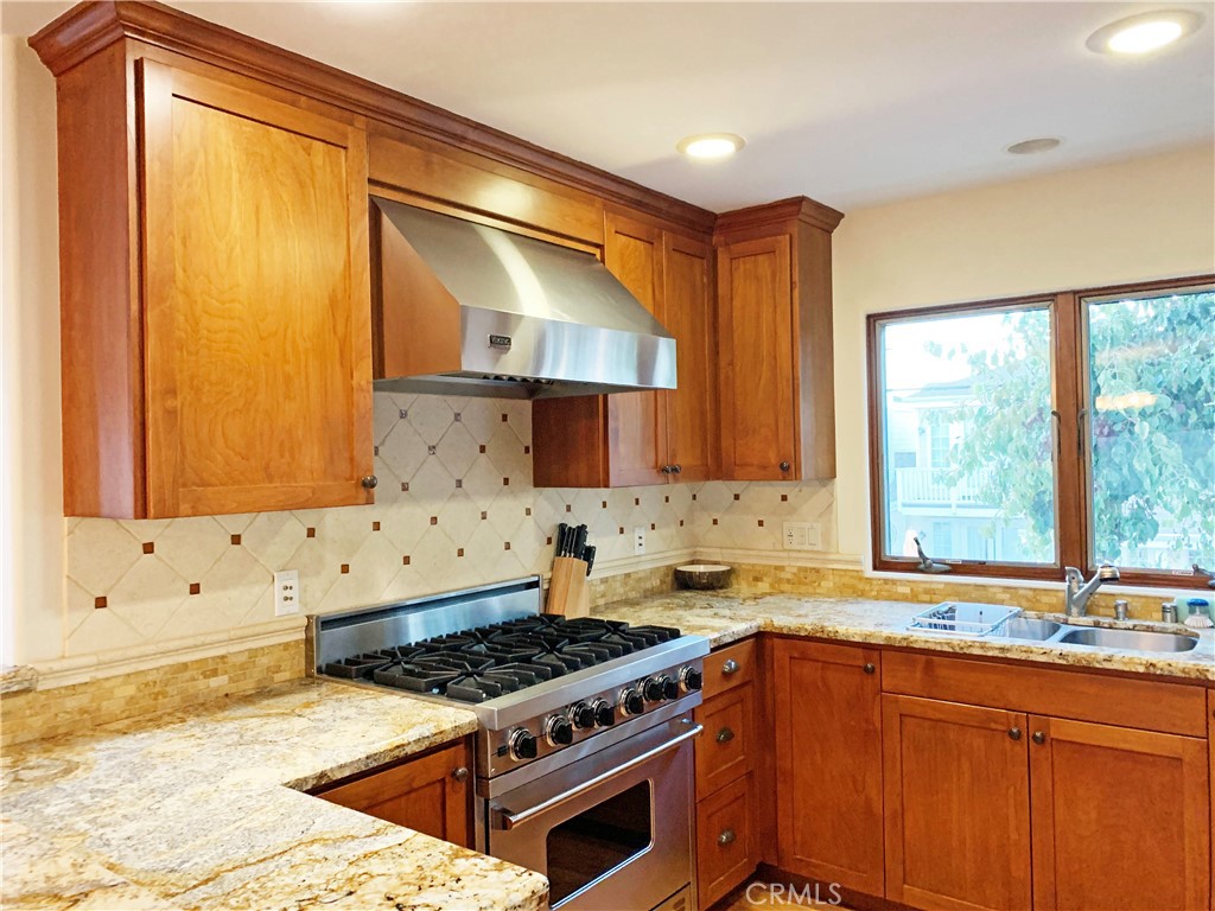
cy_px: 456
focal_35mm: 26
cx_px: 608
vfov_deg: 53.1
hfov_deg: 67.3
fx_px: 913
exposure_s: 1/30
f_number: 1.8
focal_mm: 4.25
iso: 320
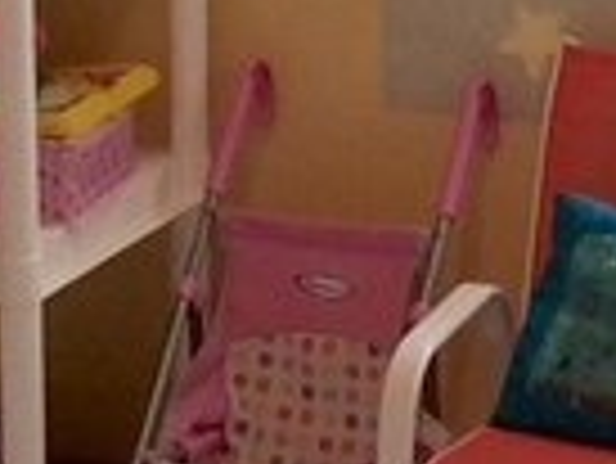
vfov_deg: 6.2
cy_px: -23
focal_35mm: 239
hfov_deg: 8.3
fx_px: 4257
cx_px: 346
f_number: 2.4
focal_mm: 3.3
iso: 32
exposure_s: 1/24
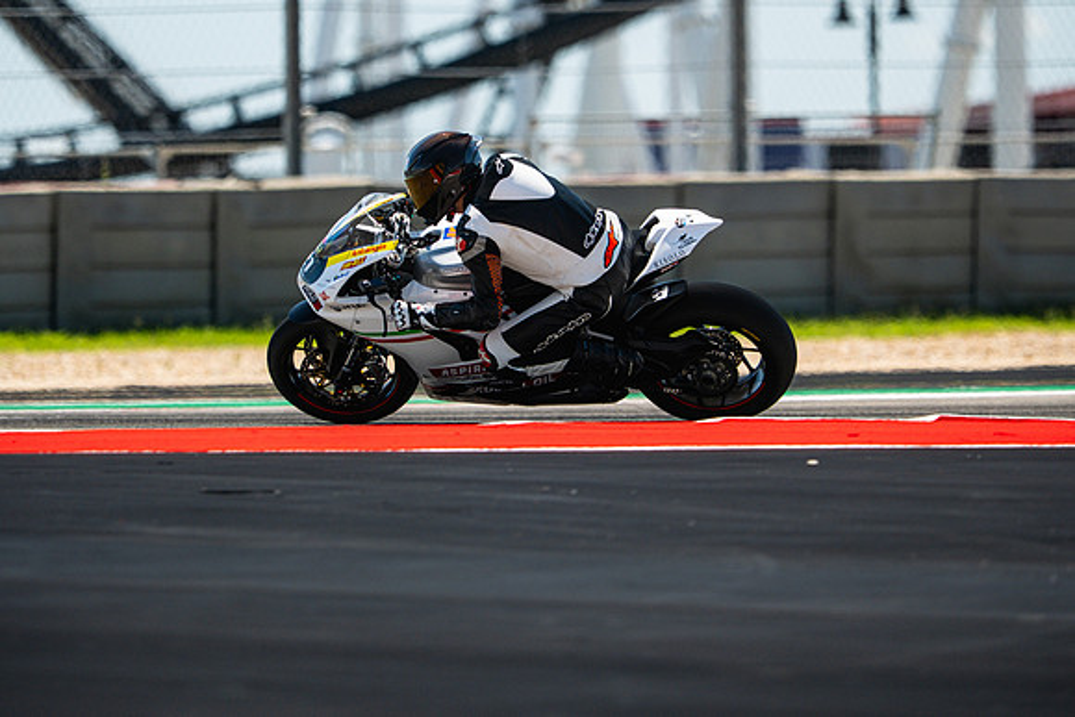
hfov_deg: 4.5
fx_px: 13584
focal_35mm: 455
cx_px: 538
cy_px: 358
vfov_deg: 3.0
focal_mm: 280
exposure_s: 1/2000
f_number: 2.8
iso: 400
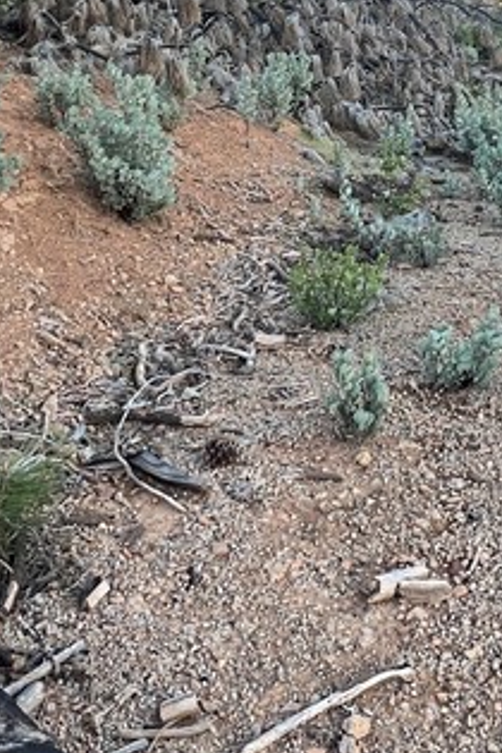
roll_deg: -0.2
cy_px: 139
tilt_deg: -2.9
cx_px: 392
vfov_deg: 42.3
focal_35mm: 44
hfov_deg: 29.9
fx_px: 920
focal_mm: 1.57
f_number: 1.8
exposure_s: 1/99
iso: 32
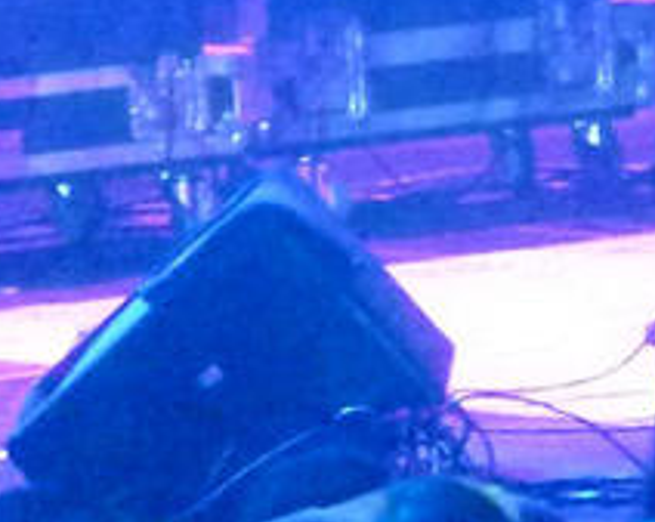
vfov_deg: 1.4
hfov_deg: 1.7
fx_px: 21933
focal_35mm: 1133
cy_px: -216
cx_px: 643
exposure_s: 1/10
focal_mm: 68.8
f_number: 5.9
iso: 6400
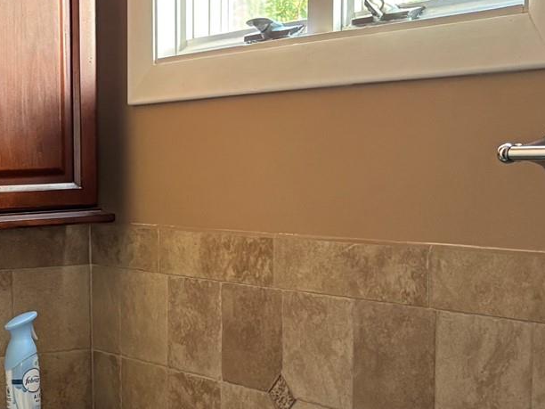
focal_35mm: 87
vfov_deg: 16.8
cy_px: 359
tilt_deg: -8.1
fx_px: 1370
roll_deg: +2.1
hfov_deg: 21.4
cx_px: -49
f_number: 1.6
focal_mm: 5.96
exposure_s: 1/60
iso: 320
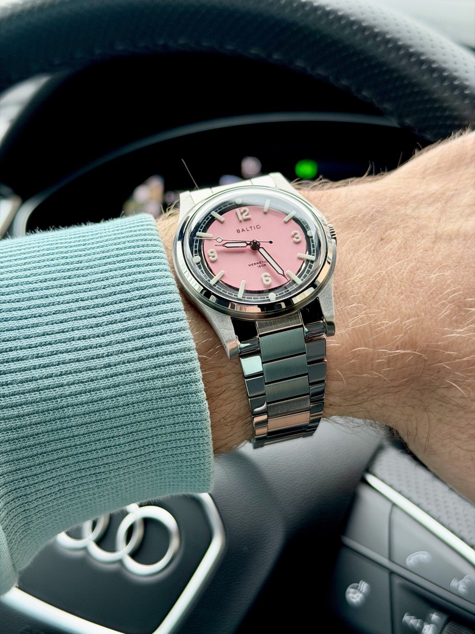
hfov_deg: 30.3
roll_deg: +1.5
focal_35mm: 48
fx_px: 878
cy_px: 317
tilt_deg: -23.7
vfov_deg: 39.7
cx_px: 238
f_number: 1.78
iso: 50
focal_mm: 6.76
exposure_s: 1/188
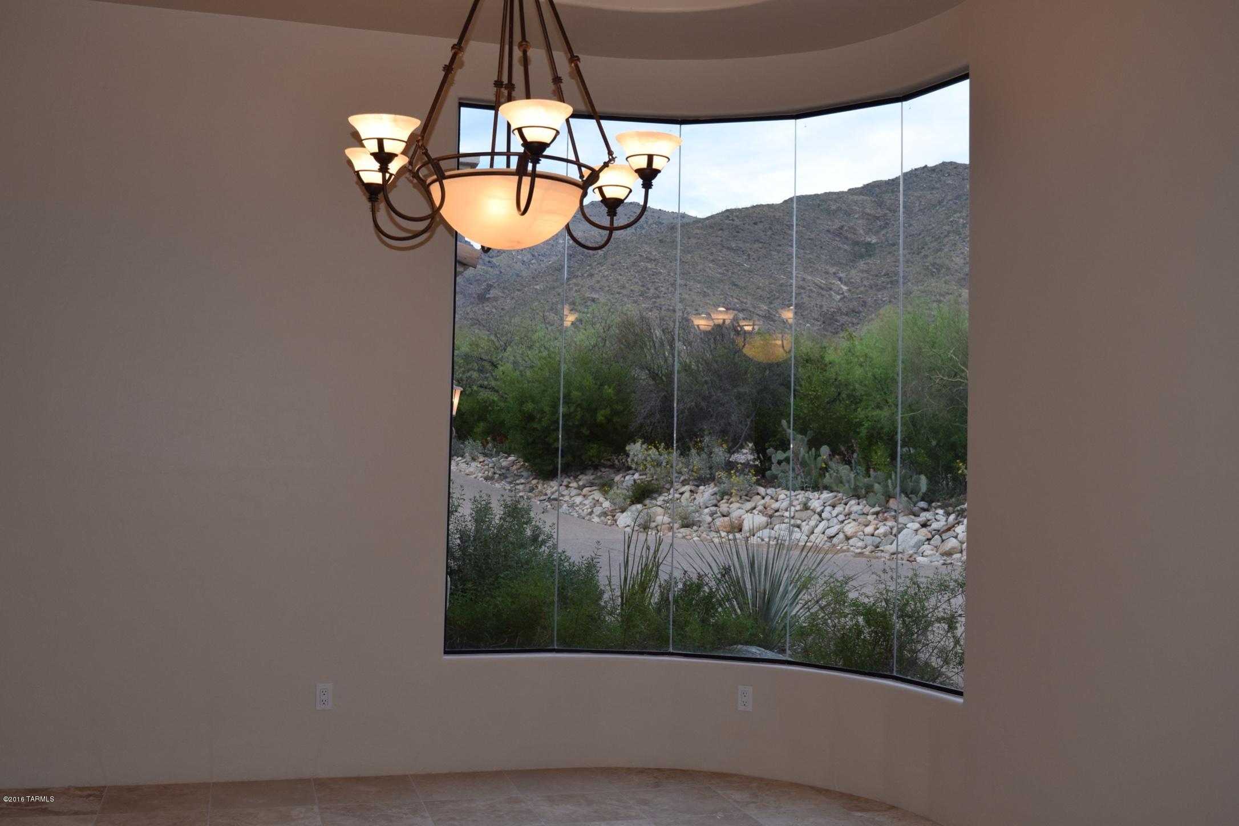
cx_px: 620
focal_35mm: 36
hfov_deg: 53.1
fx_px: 1239
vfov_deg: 36.9
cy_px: 413
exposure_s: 1/125
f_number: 5.6
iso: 400
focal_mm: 24
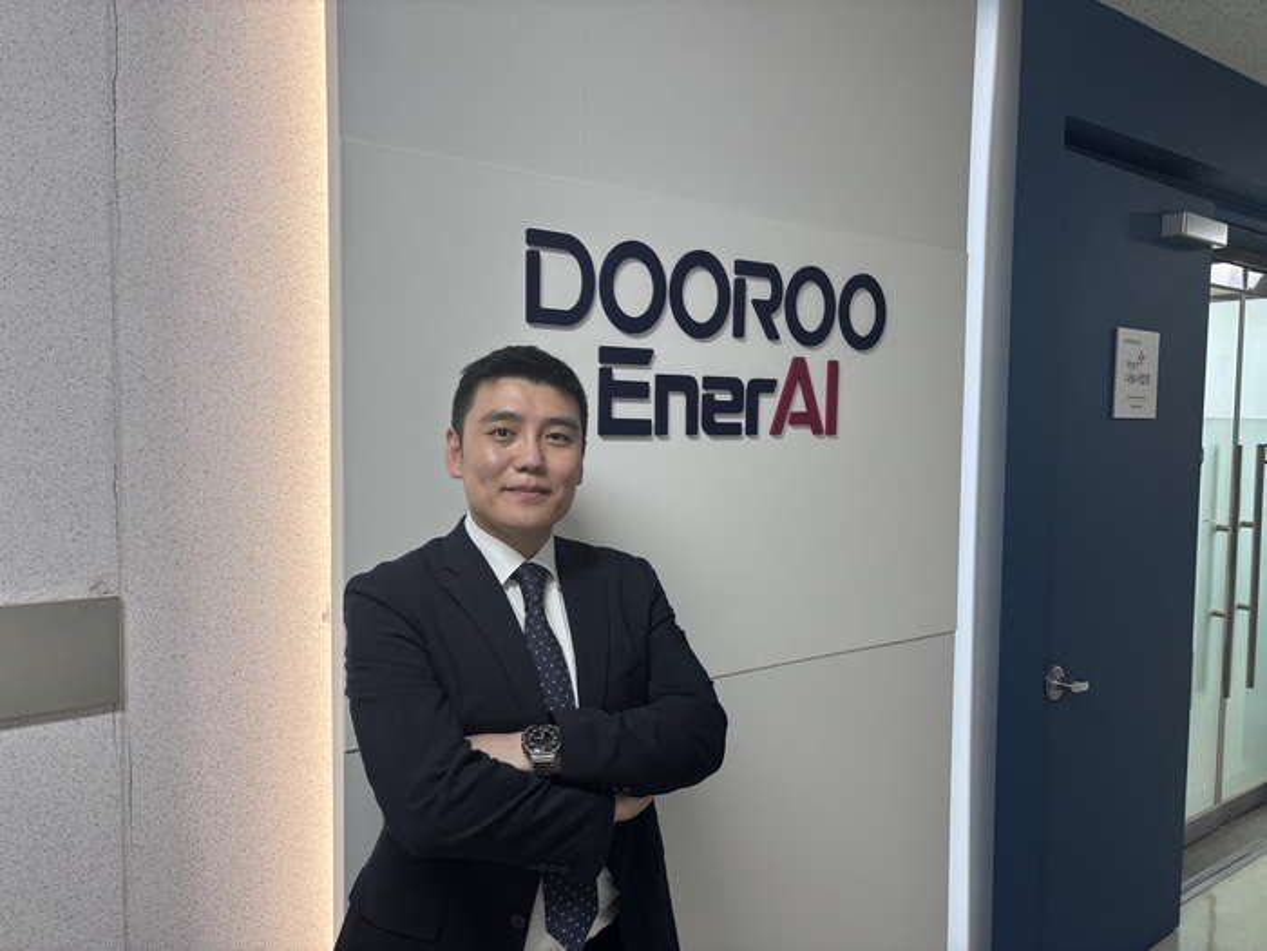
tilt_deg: -3.0
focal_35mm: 26
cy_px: 476
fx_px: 952
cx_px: 634
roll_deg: -0.9
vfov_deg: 53.1
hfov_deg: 67.3
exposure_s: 1/60
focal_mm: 5.96
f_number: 1.6
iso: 64
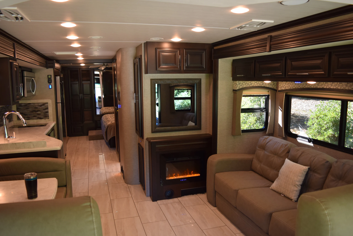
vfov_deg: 47.9
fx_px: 265
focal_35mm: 27
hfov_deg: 67.4
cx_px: 176
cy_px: 118
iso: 450
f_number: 4
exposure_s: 1/60
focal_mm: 18
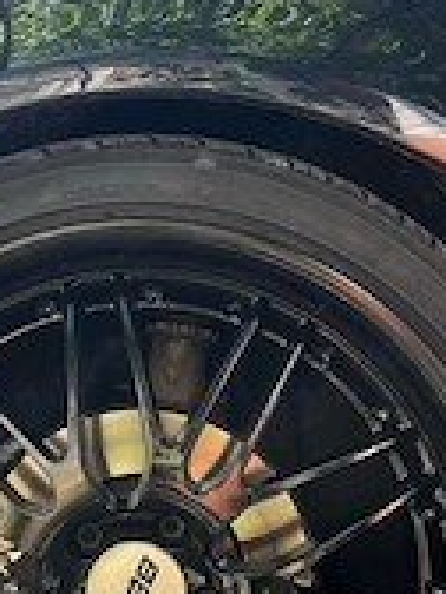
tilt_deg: -4.5
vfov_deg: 30.5
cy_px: 463
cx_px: 88
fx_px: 1065
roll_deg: -1.2
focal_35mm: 62
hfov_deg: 23.3
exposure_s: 1/122
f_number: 1.6
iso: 50
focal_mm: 5.1
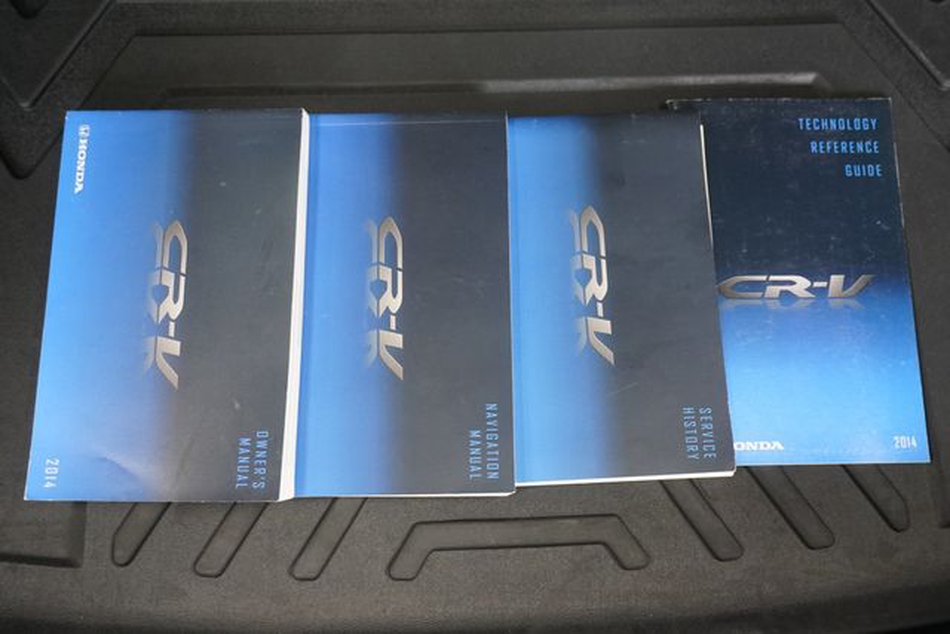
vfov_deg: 36.9
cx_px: 475
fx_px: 950
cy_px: 317
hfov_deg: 53.1
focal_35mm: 36
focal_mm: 24
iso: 2000
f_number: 4.5
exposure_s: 1/160
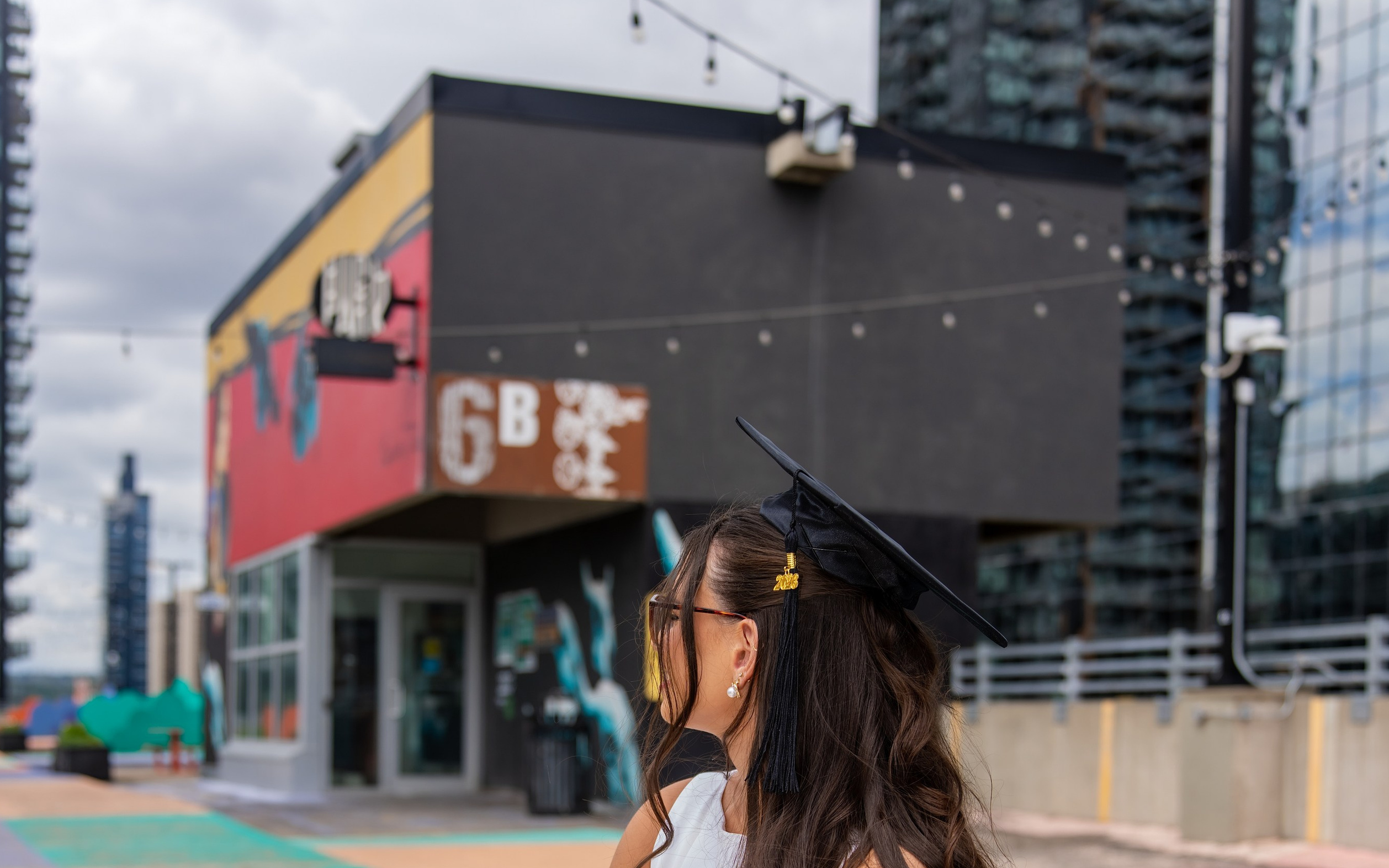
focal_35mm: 56
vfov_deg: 22.5
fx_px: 2120
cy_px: 789
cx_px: 687
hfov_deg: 36.3
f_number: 2.8
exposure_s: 1/1000
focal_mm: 36
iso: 100
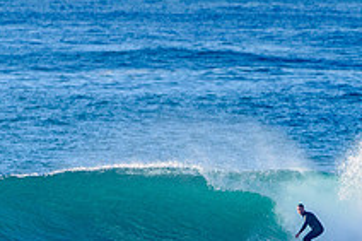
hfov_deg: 1.2
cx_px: 218
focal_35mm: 1678
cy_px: 249
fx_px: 16860
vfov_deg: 0.8
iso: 320
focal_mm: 500
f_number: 5.6
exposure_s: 1/2000
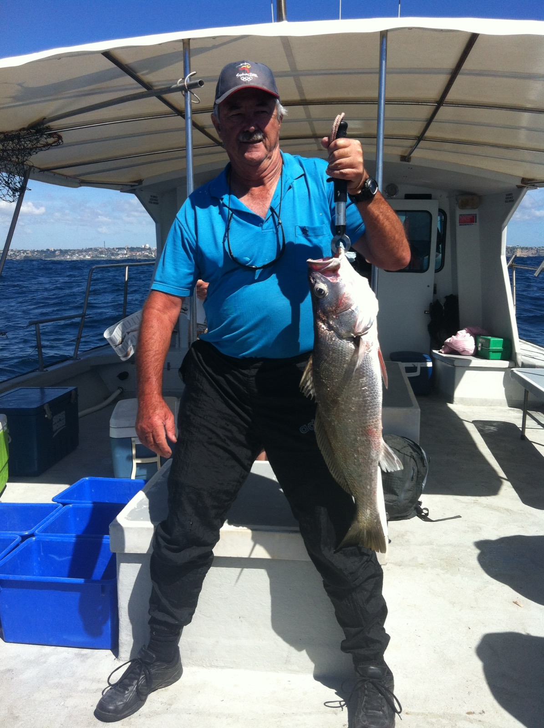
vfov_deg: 52.7
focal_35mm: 35
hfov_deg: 40.6
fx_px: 735
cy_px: 364
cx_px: 272
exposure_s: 1/1508
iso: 80
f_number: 2.8
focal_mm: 3.85
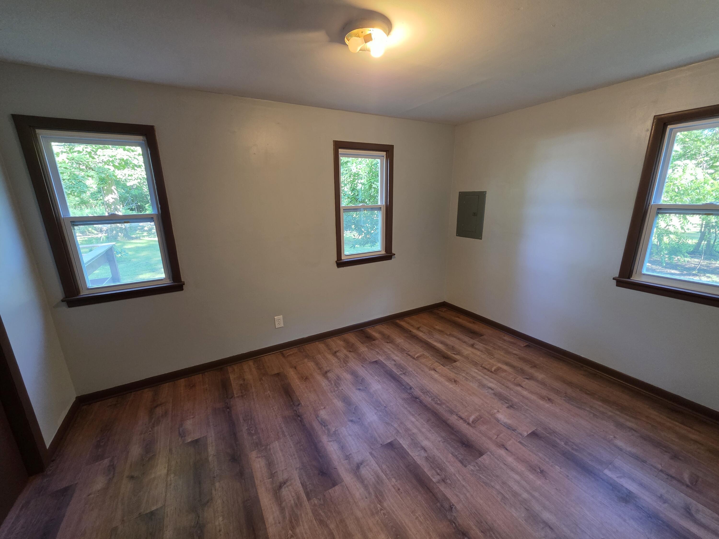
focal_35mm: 13
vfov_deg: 89.9
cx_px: 360
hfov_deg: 106.2
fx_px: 270
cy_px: 270
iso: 320
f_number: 1.9
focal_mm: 2.2
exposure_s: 1/60
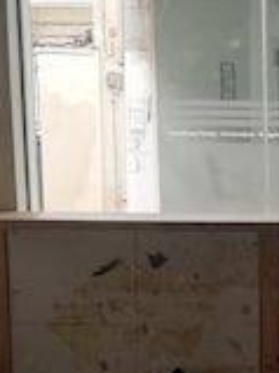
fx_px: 1055
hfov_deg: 14.1
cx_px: 427
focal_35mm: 98
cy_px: 258
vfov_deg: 20.0
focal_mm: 3.81
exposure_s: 1/100
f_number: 2.2
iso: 50
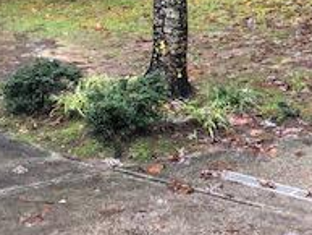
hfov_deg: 21.1
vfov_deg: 15.3
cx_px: 147
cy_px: -47
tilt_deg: -0.6
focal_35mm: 93
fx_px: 839
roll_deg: +0.2
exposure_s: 1/120
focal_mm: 3.99
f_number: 1.8
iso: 64
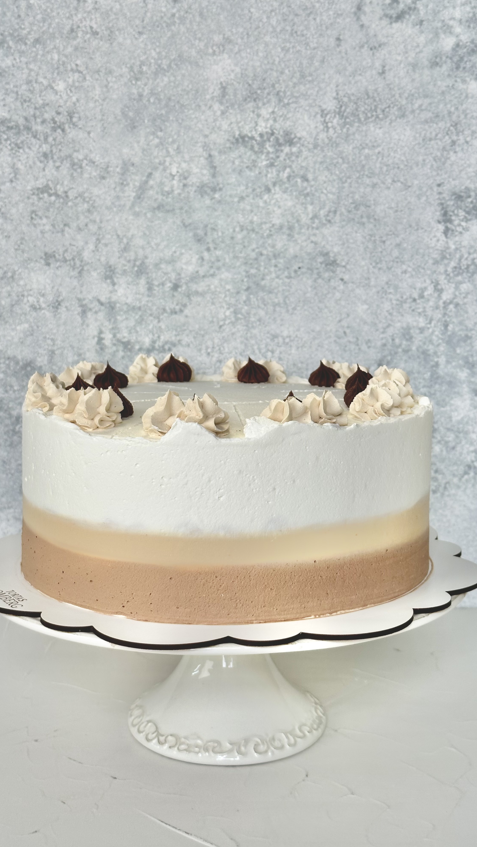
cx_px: 232
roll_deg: -1.0
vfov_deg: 39.2
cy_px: 426
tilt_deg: -10.6
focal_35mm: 53
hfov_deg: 22.6
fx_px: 1192
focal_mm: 6.86
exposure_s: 1/146
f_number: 1.78
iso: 50
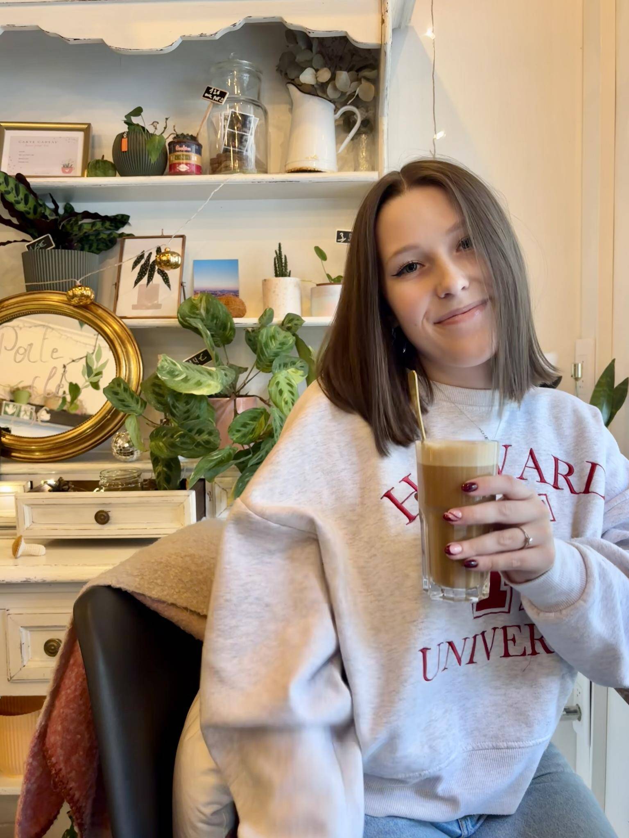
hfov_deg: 53.1
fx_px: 630
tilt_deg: -4.6
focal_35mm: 26
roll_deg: +0.5
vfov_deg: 67.3
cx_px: 314
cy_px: 419
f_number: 1.6
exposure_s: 1/60
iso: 250
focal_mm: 5.96
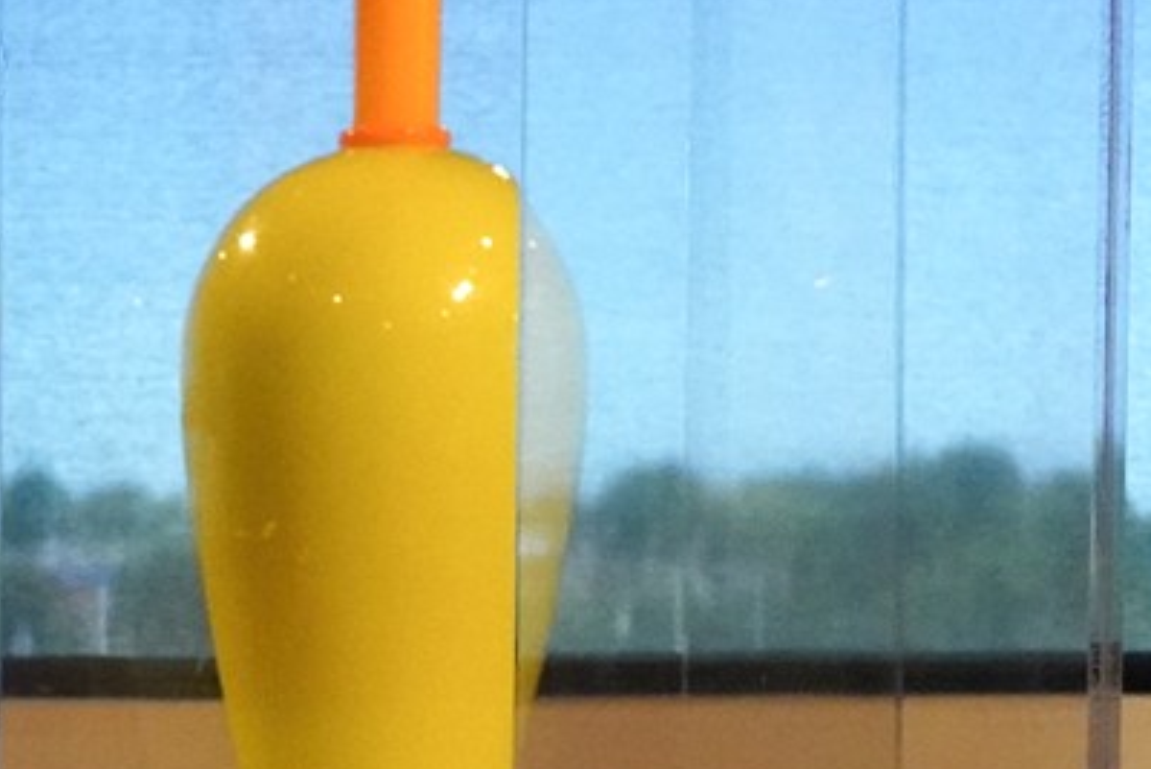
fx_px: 4957
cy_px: 887
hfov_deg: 12.6
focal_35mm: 155
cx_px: -544
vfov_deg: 8.8
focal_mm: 31
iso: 6400
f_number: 13
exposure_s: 1/100
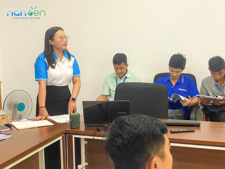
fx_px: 338
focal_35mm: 52
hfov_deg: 36.8
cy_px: 84
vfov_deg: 28.1
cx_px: 112
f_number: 2
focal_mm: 6
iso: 160
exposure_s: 1/111
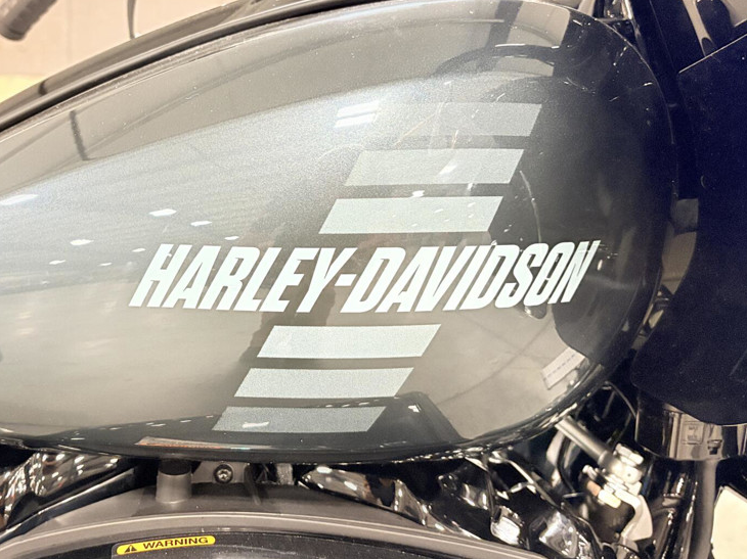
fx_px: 820
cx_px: 217
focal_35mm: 38
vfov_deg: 37.6
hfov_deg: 47.7
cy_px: 235
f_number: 1.6
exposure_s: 1/60
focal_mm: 5.96
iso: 500
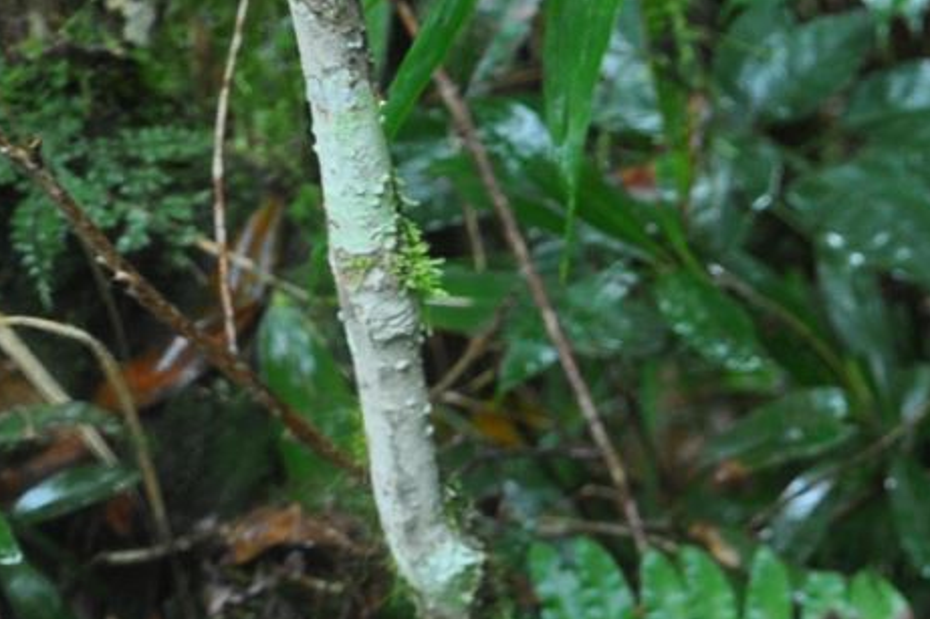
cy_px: 1084
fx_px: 3925
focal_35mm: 152
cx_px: 1863
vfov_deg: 8.7
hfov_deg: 12.0
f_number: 4.5
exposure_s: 1/20
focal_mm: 22
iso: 400
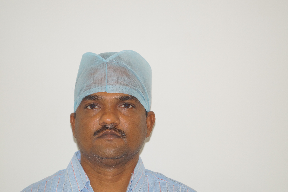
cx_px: 144
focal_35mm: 82
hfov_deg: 24.6
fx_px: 660
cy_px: 96
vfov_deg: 16.5
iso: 800
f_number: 5.6
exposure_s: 1/60
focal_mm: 55
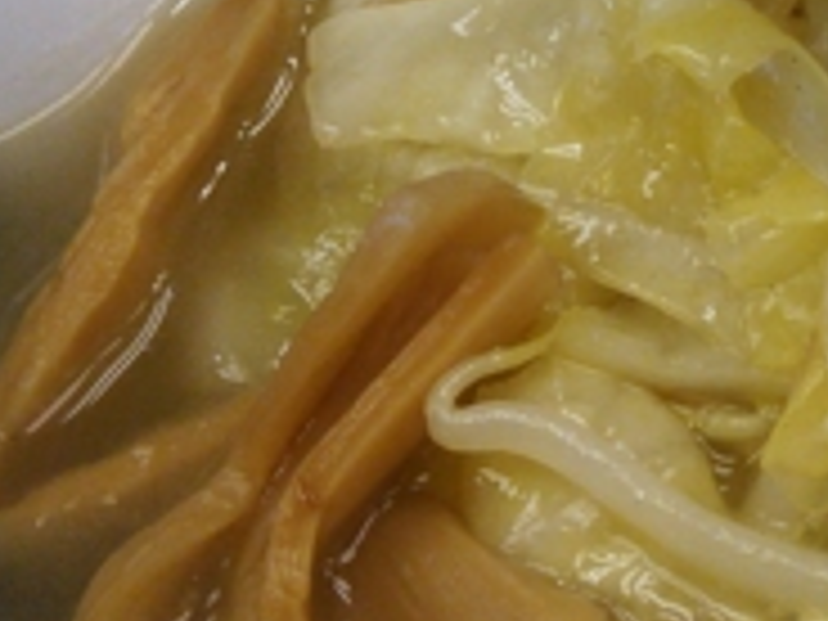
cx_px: 1156
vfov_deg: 12.0
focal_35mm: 122
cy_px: 0
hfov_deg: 15.2
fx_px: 2918
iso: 80
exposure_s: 1/60
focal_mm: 4.21
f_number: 2.5
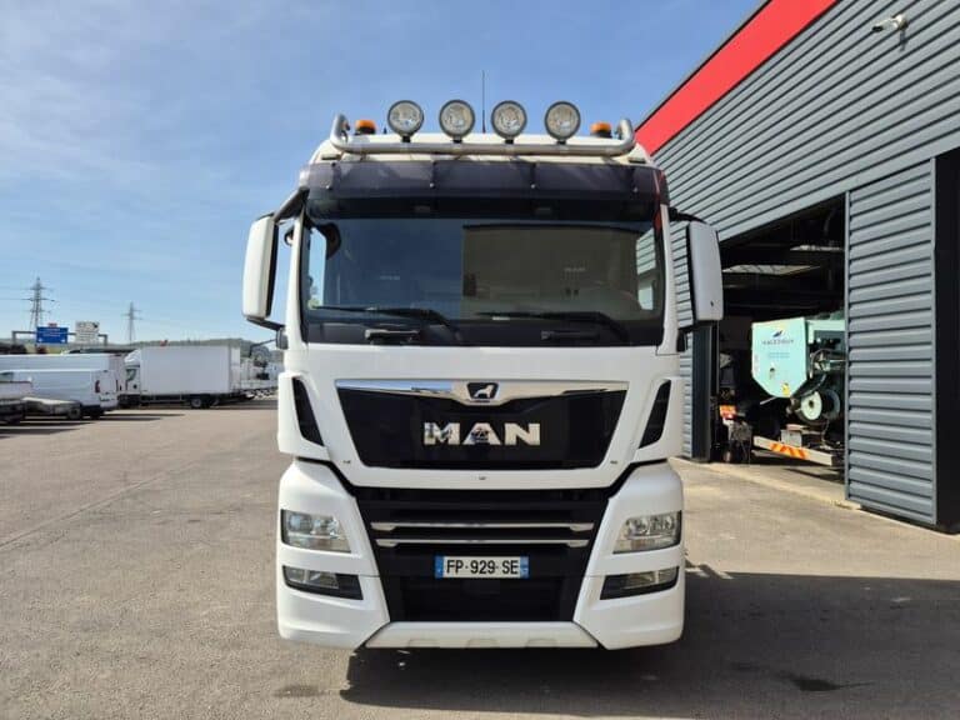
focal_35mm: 23
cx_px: 480
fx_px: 638
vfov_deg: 58.9
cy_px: 360
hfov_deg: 73.9
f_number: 1.8
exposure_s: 1/1532
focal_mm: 5.4
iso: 25
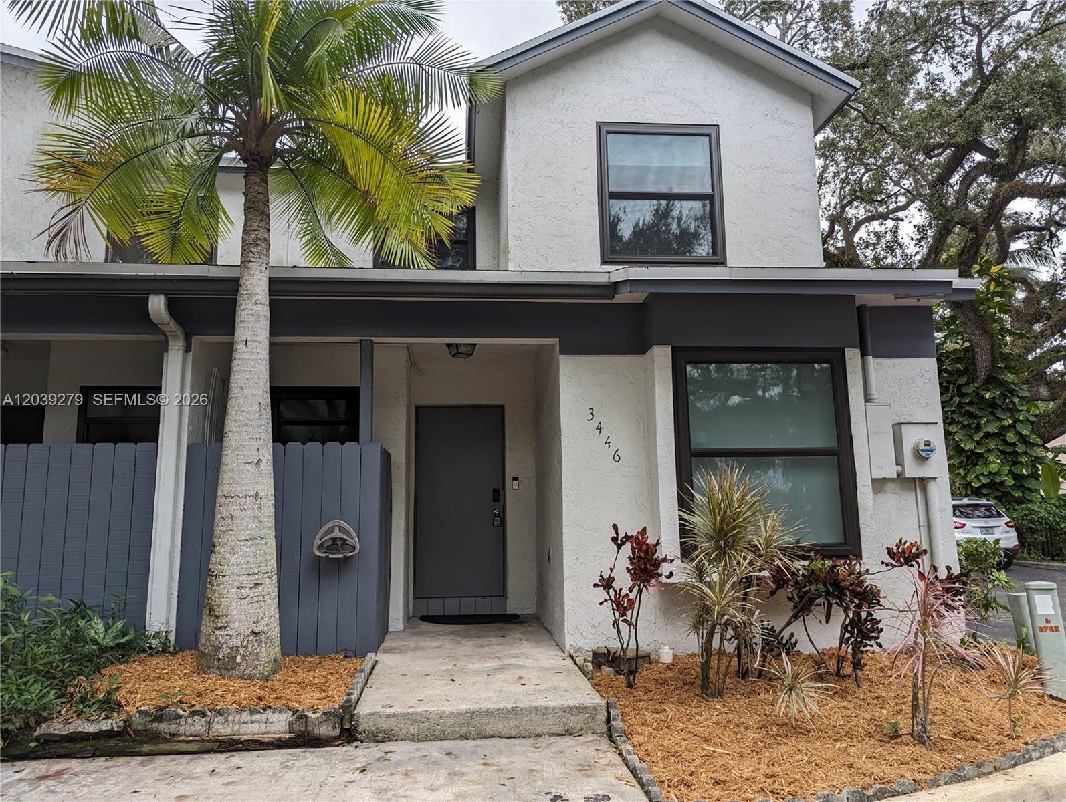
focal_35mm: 24
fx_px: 740
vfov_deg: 56.9
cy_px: 401
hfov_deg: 71.5
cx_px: 533
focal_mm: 6.81
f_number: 1.85
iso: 43
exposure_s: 1/392
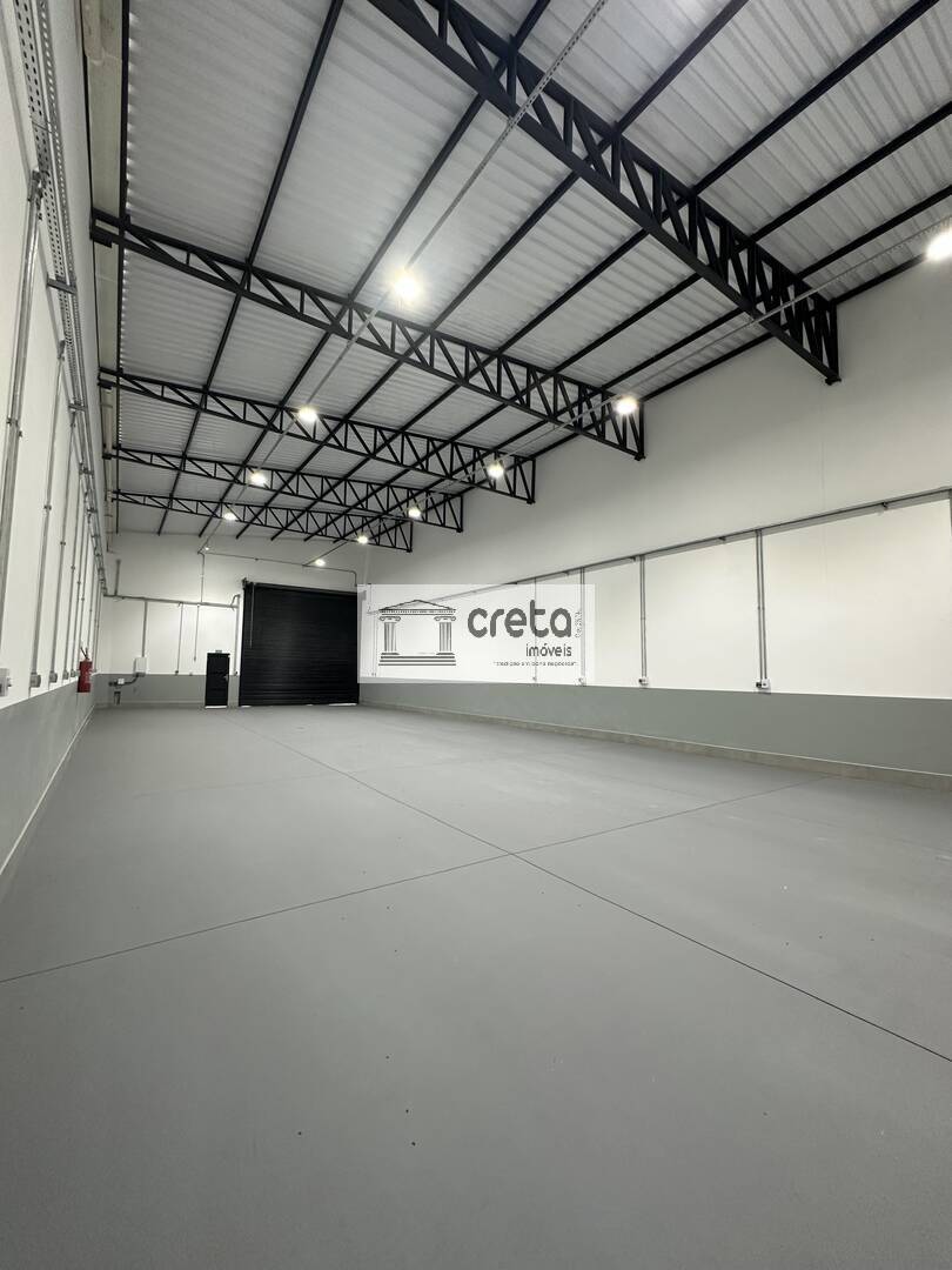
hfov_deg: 85.7
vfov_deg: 102.1
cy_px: 635
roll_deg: -1.1
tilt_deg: +4.3
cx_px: 476
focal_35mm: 14
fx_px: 513
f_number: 2.2
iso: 160
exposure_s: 1/60
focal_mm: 2.22
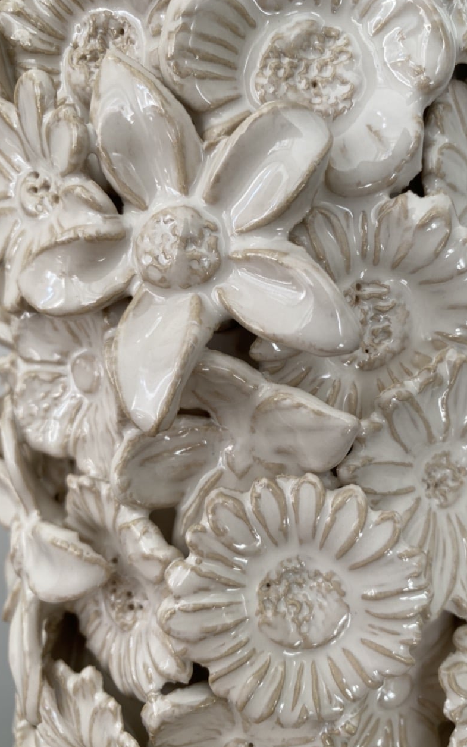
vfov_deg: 68.4
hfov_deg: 45.8
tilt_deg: -5.6
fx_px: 550
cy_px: 375
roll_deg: +0.7
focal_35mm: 27
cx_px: 278
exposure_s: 1/122
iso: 40
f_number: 1.8
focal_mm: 4.25
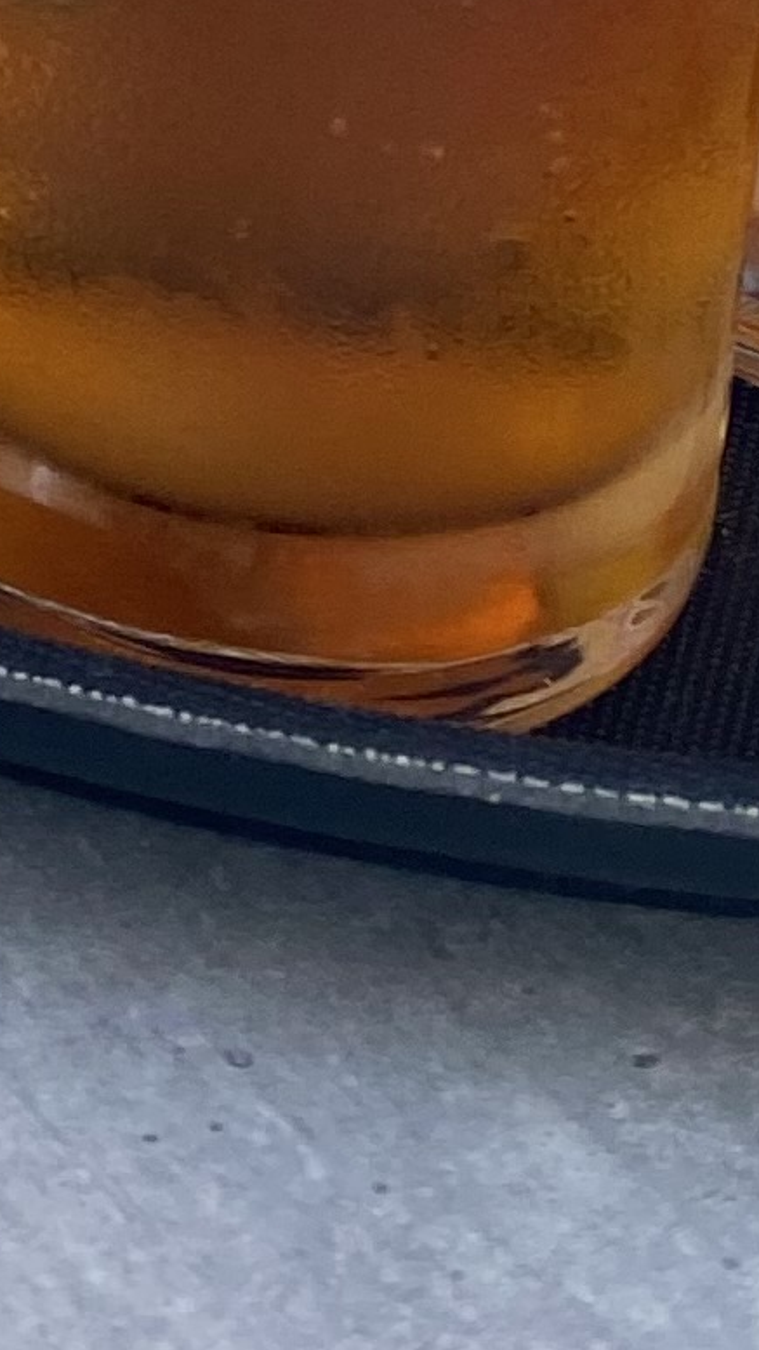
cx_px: -1290
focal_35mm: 147
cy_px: -1301
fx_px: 5260
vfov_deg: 12.9
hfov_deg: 7.5
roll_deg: +0.9
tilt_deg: -19.3
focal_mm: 4.25
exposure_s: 1/1218
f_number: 1.8
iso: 32
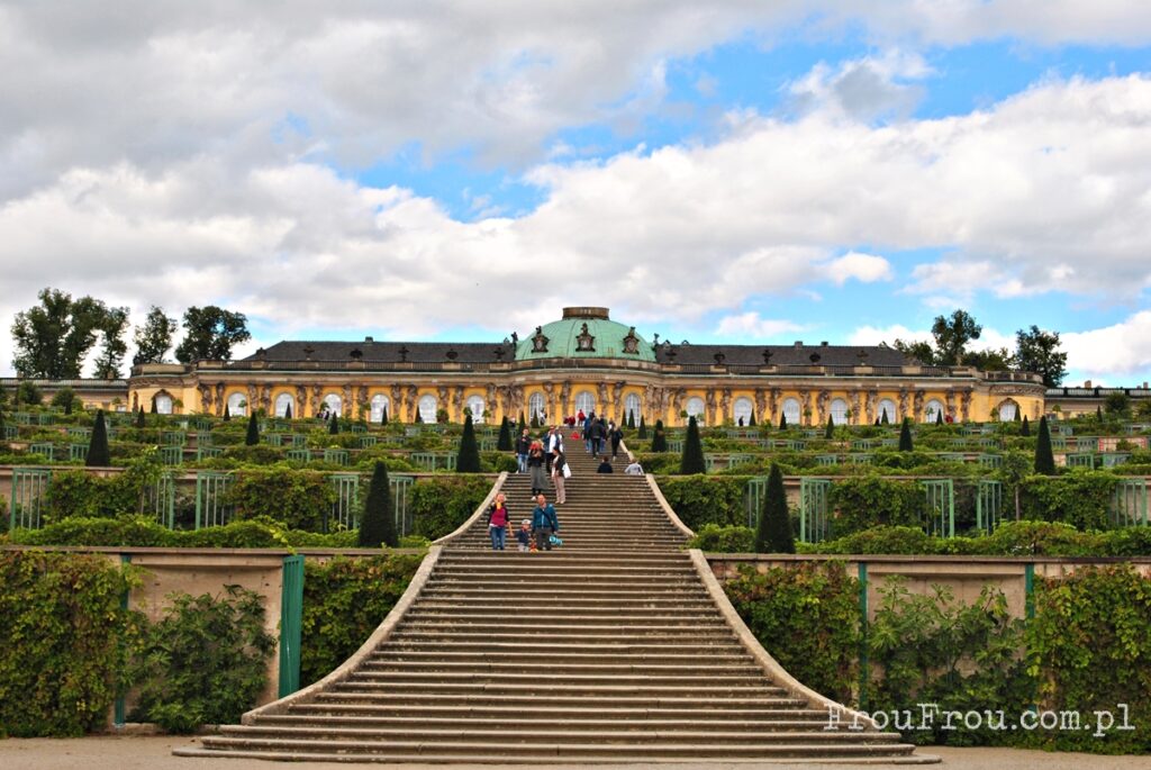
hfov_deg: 35.0
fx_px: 1824
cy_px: 385
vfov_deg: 23.8
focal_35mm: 57
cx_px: 576
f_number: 10
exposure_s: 1/200
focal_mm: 38
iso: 200
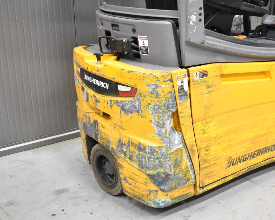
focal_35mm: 45
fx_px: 366
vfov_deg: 33.4
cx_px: 162
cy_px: 109
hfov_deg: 41.0
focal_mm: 26
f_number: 4.5
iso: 1600
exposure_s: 1/40
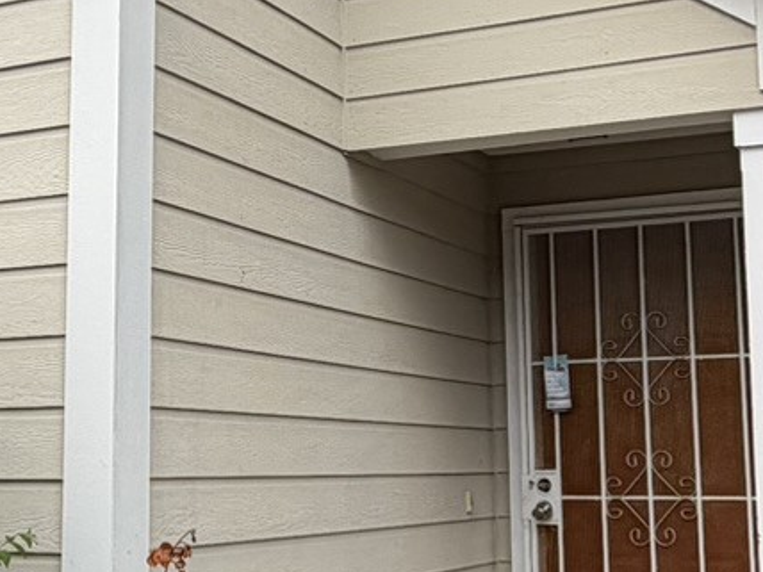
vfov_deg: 21.9
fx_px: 1477
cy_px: 239
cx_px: 307
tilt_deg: +7.6
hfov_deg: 28.9
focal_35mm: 67
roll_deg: +1.1
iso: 40
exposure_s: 1/590
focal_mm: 2.22
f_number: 2.2
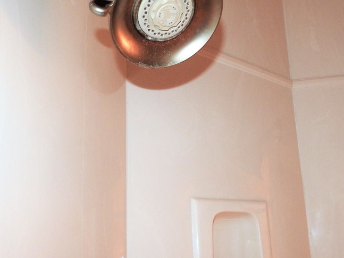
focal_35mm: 38
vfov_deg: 37.5
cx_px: 250
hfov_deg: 47.5
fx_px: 378
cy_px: 160
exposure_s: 1/30
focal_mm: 4.3
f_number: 3.3
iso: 200
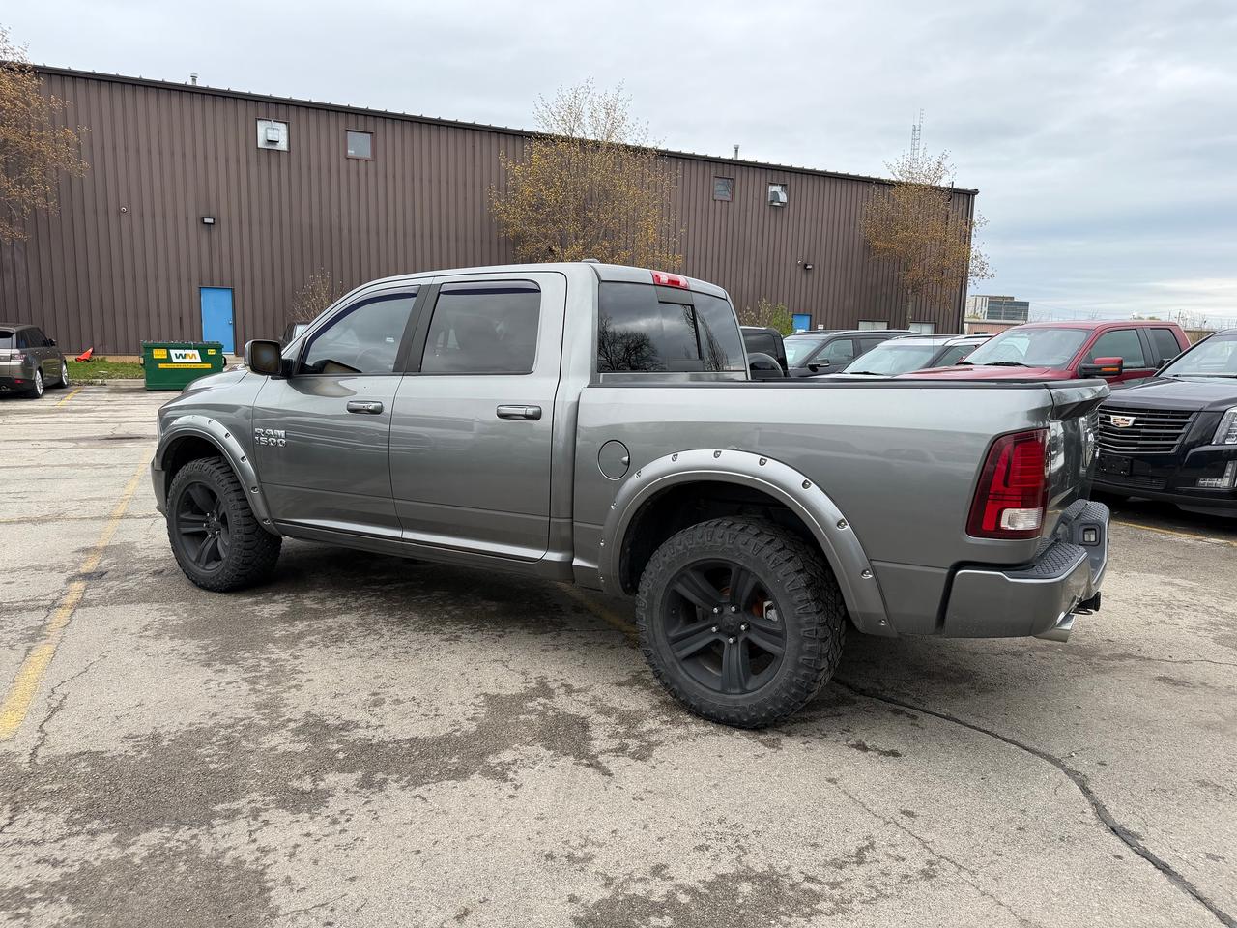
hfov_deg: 71.6
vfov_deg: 56.8
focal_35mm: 24
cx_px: 618
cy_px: 464
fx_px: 858
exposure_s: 1/1585
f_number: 1.78
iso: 80
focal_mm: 6.76
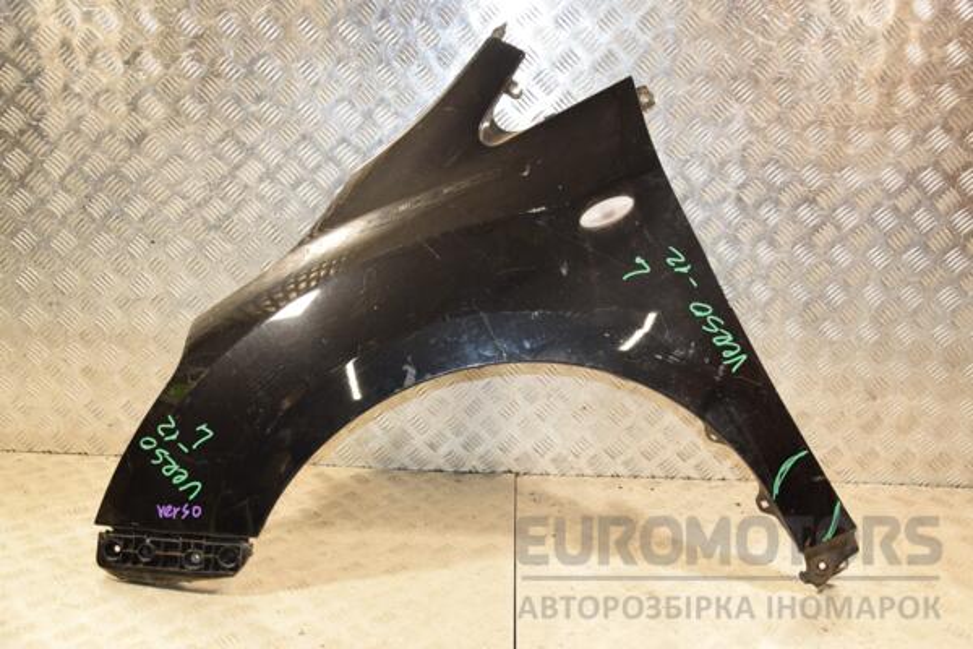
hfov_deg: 51.3
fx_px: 1013
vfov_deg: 35.5
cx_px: 486
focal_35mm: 38
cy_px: 324
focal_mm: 25
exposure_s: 1/160
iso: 800
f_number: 5
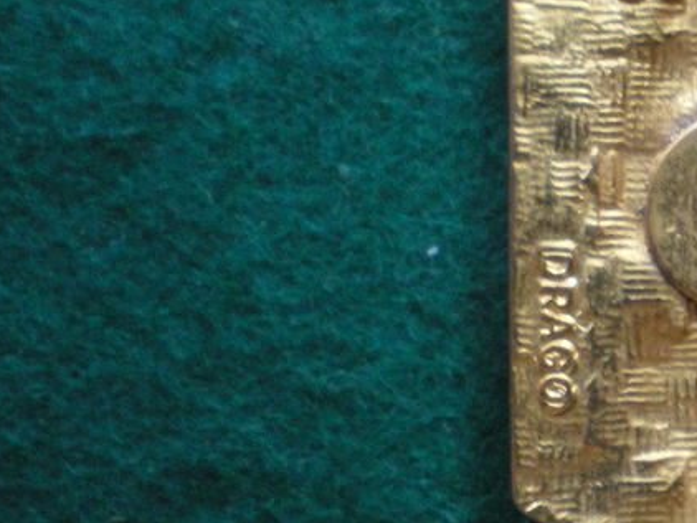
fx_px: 1813
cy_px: 272
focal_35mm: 90
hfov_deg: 20.6
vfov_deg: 16.4
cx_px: 783
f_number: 3.1
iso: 400
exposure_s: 1/25
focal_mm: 6.3
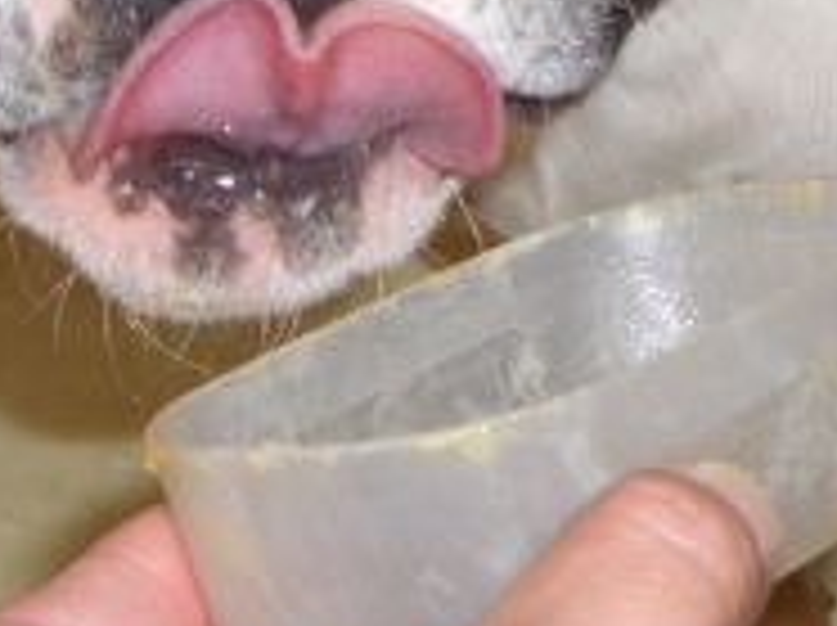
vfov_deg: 8.6
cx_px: 626
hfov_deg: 11.7
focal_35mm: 169
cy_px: -324
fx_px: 4081
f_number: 3.1
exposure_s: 1/60
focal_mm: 8.2
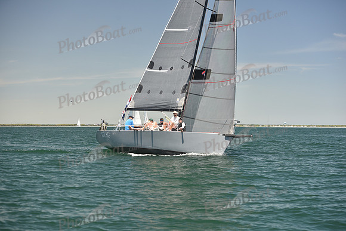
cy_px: 116
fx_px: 673
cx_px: 173
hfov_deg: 28.8
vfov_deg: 19.5
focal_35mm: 70
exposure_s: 1/800
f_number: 4
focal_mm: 70
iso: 250
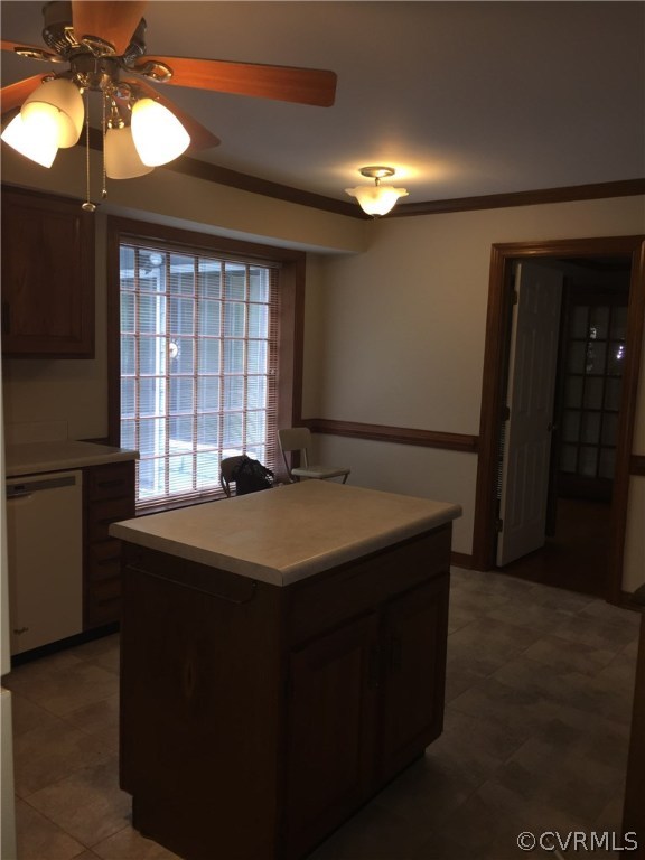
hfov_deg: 48.2
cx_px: 322
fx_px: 720
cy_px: 430
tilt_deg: -4.6
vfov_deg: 61.7
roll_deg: -2.3
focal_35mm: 29
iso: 40
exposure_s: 1/30
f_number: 2.2
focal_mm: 4.15
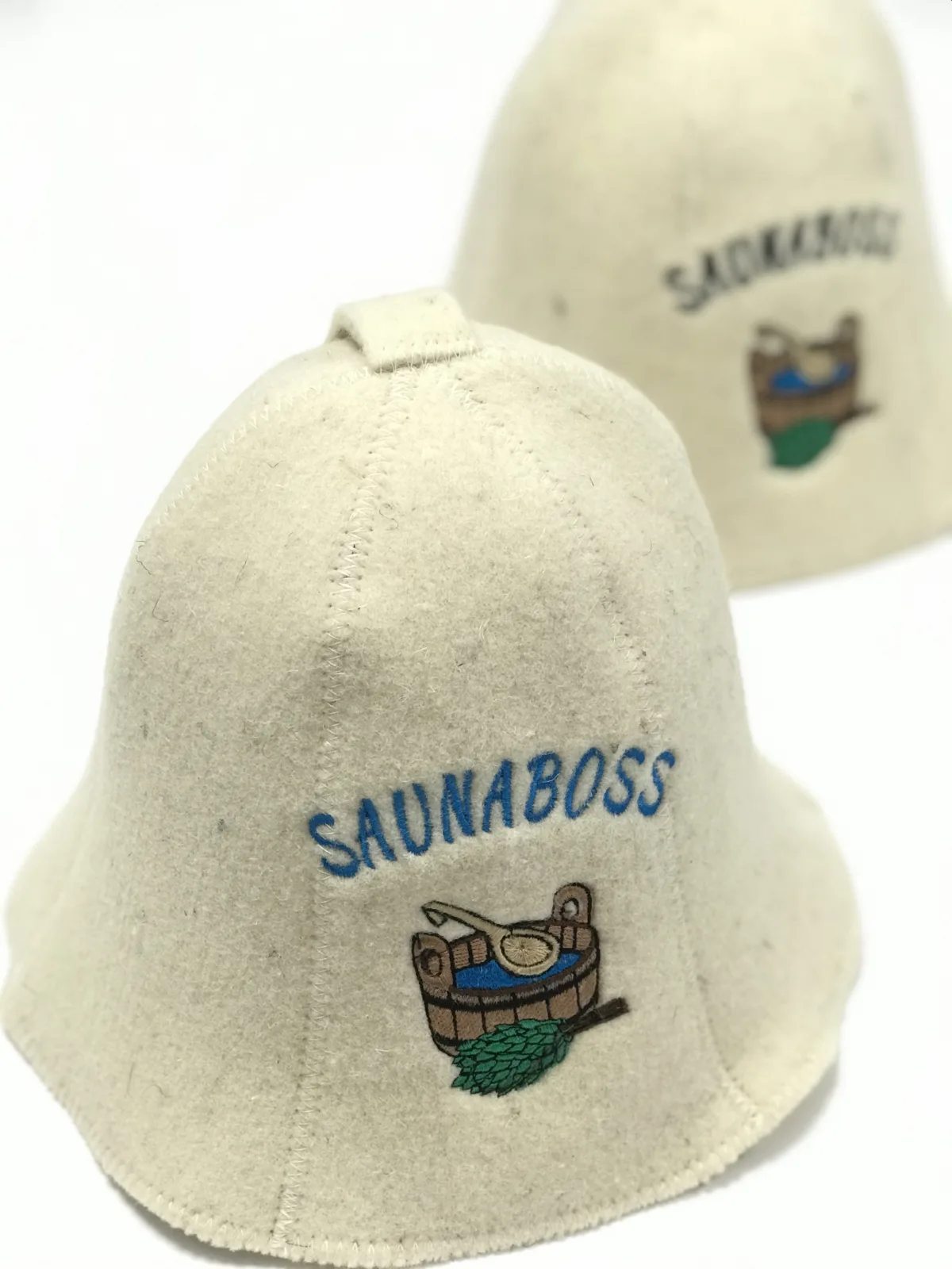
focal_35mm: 57
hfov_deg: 25.7
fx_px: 2090
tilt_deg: -36.2
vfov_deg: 33.8
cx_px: 476
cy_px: 634
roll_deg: +0.6
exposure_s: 1/50
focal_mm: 6.6
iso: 64
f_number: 2.8
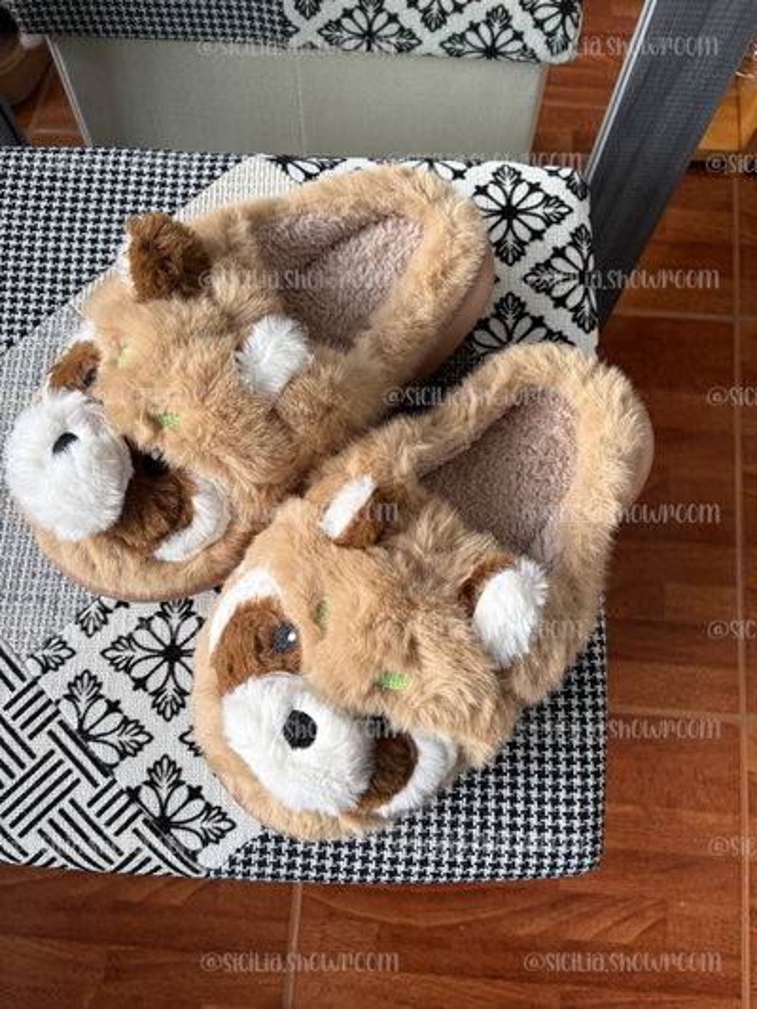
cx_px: 378
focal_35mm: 26
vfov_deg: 67.3
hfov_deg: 53.1
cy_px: 504
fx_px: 758
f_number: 1.6
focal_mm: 5.96
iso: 40
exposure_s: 1/155
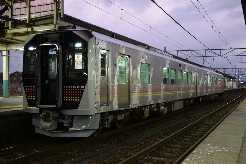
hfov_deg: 51.3
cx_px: 123
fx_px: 256
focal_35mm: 38
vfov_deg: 35.5
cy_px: 82
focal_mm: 25
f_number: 4
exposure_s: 1/30
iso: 500
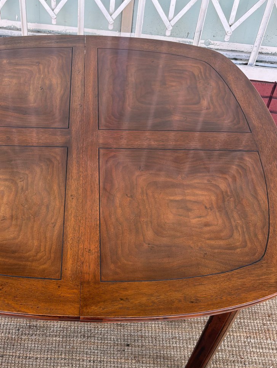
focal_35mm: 43
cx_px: 76
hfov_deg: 33.1
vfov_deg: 43.7
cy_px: 215
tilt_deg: -45.7
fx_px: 458
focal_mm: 5.96
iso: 40
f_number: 1.6
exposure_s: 1/211
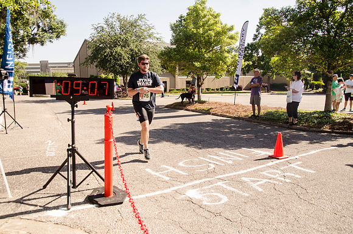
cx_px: 176
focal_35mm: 27
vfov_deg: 47.7
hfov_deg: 67.5
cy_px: 117
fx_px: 264
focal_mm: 18
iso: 640
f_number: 5
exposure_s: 1/1600
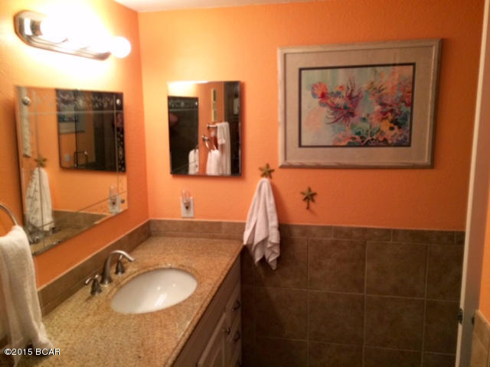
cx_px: 245
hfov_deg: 61.7
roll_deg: +0.2
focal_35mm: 29
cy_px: 184
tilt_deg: -11.0
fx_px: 411
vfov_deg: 48.2
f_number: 2.2
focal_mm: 4.15
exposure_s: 1/30
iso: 64
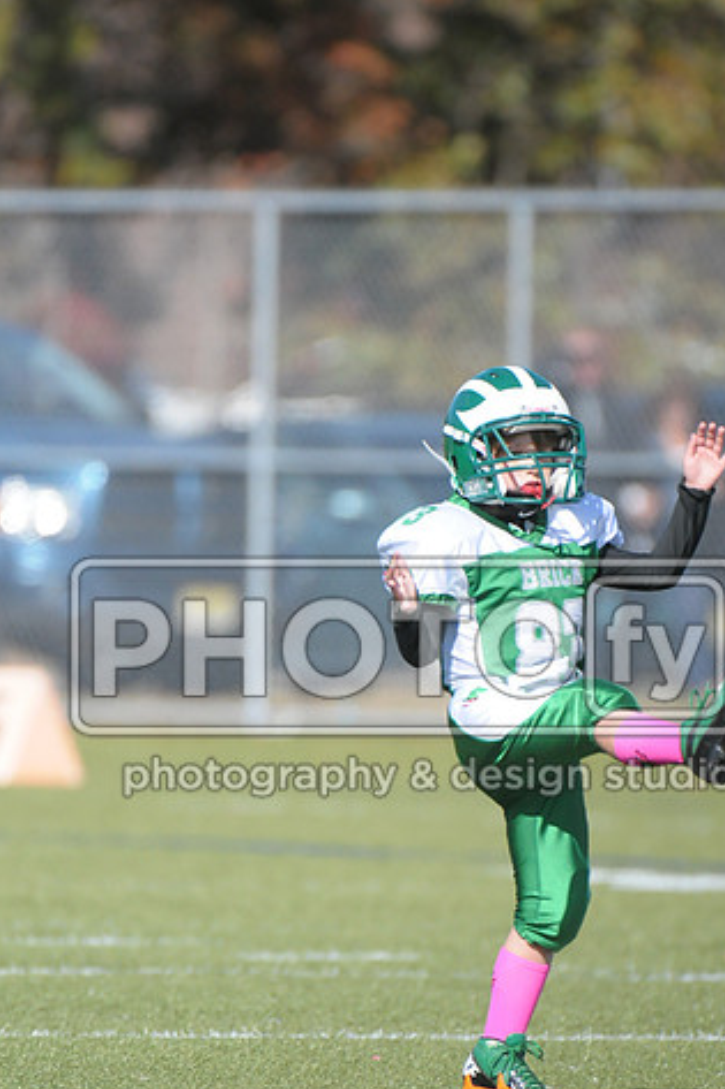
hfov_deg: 1.9
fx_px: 22218
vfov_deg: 2.8
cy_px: 665
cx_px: 418
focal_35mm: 735
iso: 1600
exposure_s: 1/8000
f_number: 4
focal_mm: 400
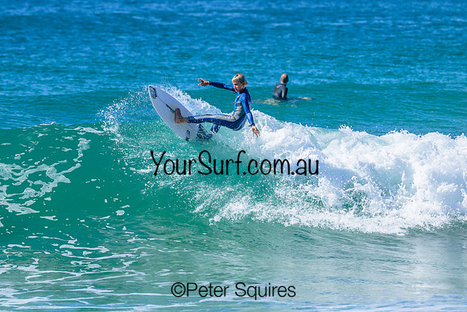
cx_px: 234
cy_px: 156
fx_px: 5968
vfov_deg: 3.0
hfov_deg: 4.5
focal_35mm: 460
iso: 500
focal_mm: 460
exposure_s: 1/2000
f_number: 10
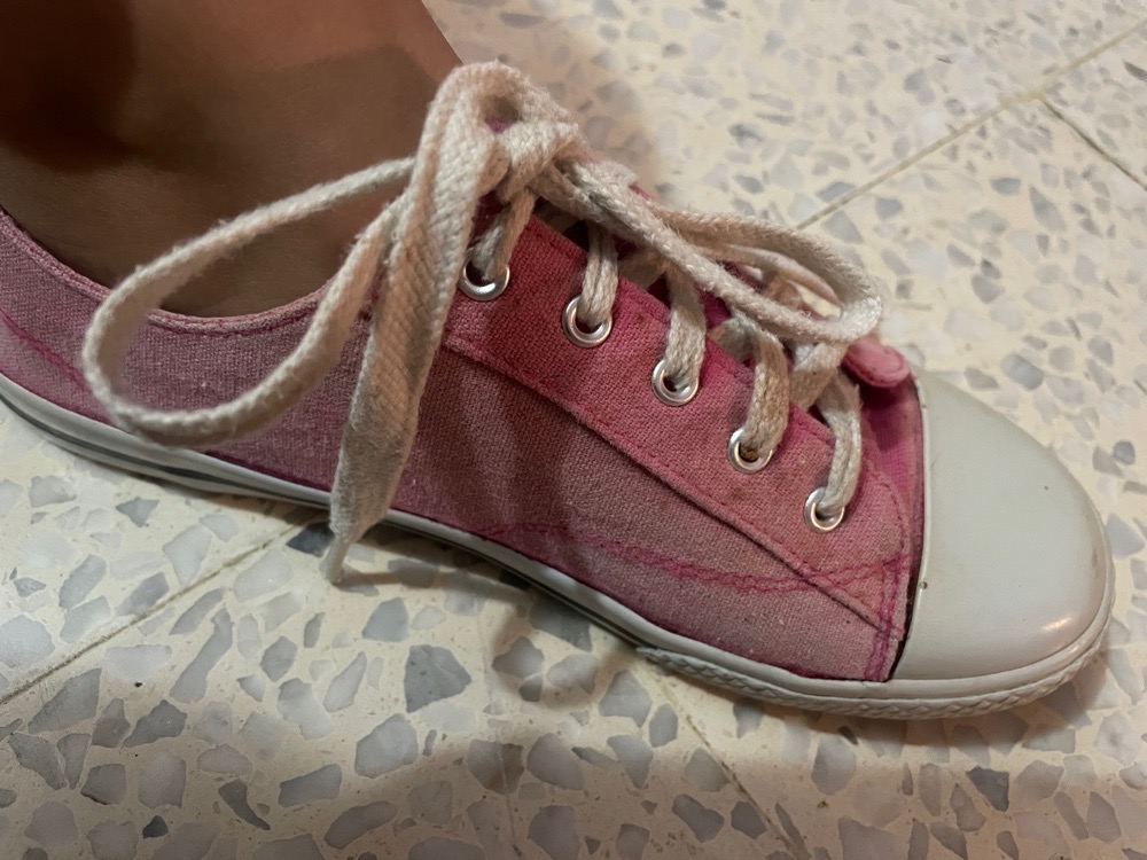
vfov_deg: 53.1
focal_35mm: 26
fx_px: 862
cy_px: 430
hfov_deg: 67.3
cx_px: 574
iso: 640
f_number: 1.6
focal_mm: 4.2
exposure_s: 1/25
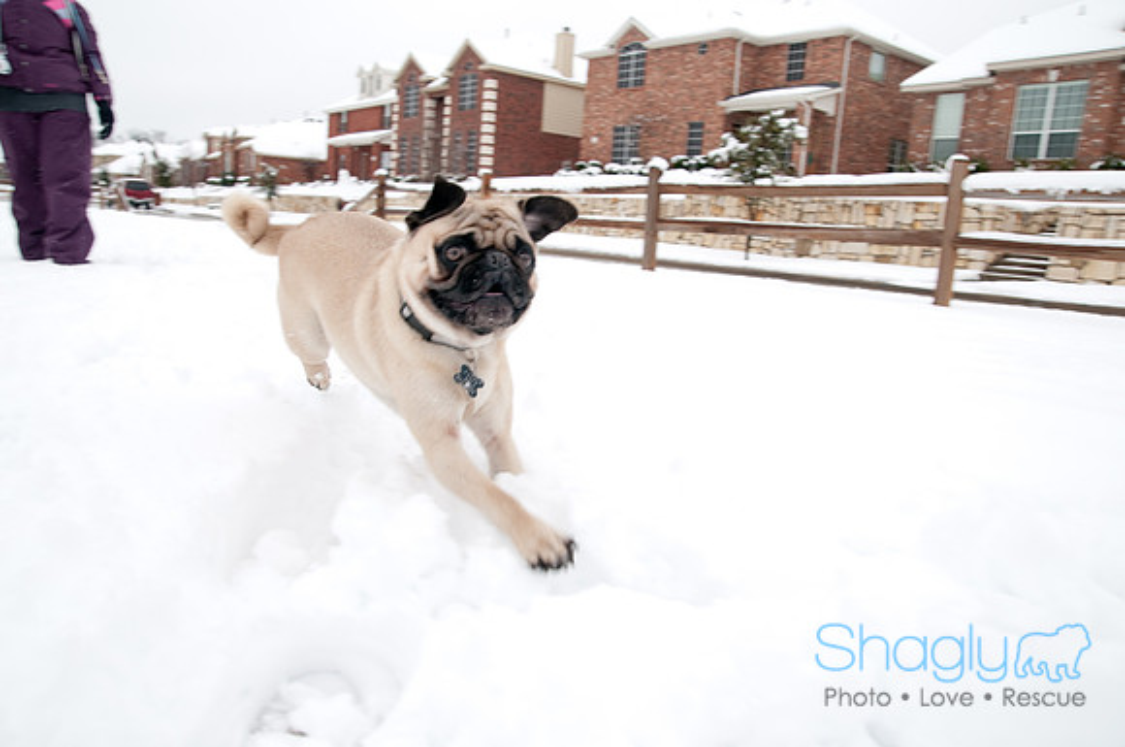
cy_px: 374
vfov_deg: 50.3
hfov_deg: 70.5
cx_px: 562
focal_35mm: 26
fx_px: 796
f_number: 5
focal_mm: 17
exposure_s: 1/400
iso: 100
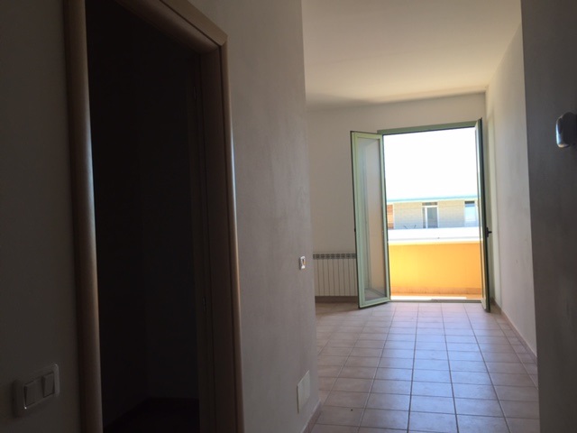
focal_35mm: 29
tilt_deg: -0.3
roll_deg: +2.6
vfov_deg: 48.2
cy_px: 216
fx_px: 483
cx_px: 288
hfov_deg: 61.7
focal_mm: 4.15
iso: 32
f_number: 2.2
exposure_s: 1/187
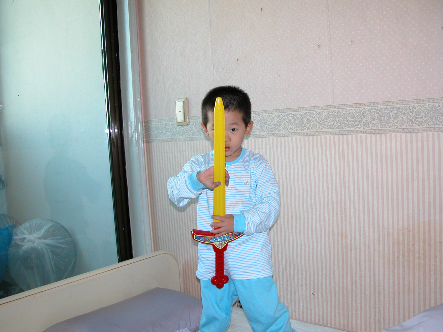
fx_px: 448
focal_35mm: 35
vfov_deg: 40.7
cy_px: 165
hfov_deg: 52.6
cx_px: 225
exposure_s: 1/30
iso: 100
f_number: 2.8
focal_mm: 8.9
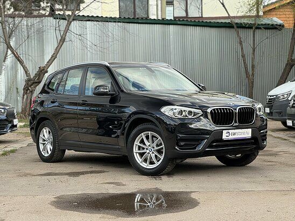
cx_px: 148
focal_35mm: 77
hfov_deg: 25.4
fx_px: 656
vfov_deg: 19.1
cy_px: 110
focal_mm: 9
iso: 40
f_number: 2.8
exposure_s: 1/99
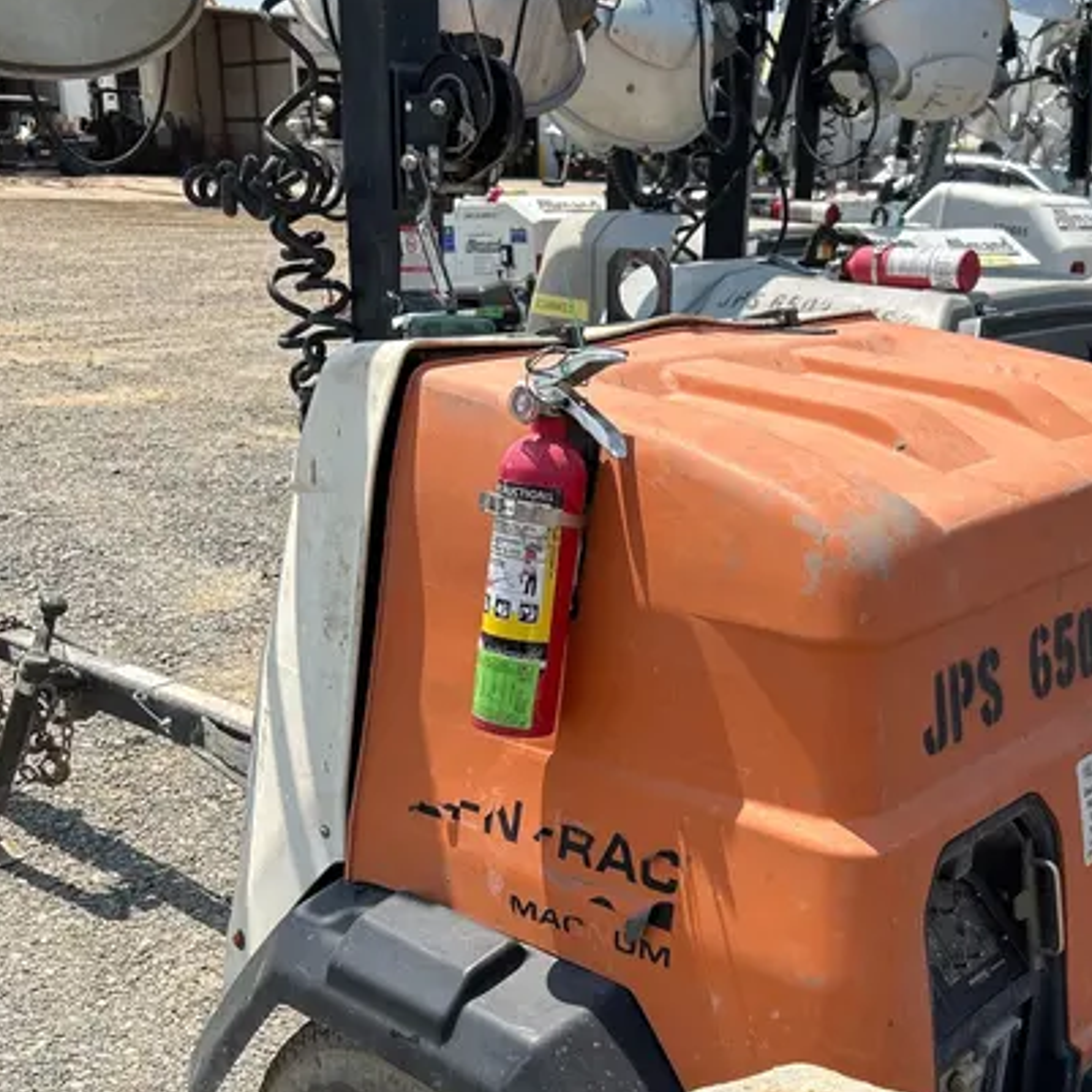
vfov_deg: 39.6
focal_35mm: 42
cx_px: 700
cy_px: 728
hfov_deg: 39.7
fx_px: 1499
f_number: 1.5
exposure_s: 1/3704
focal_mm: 5.7
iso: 50
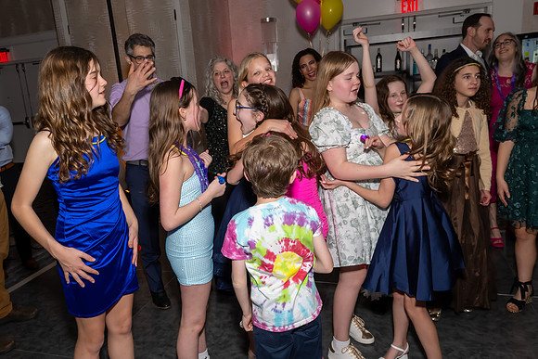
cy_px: 186
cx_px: 232
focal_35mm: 29
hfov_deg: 63.6
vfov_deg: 45.2
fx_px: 431
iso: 800
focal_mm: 17
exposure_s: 1/250
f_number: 7.1
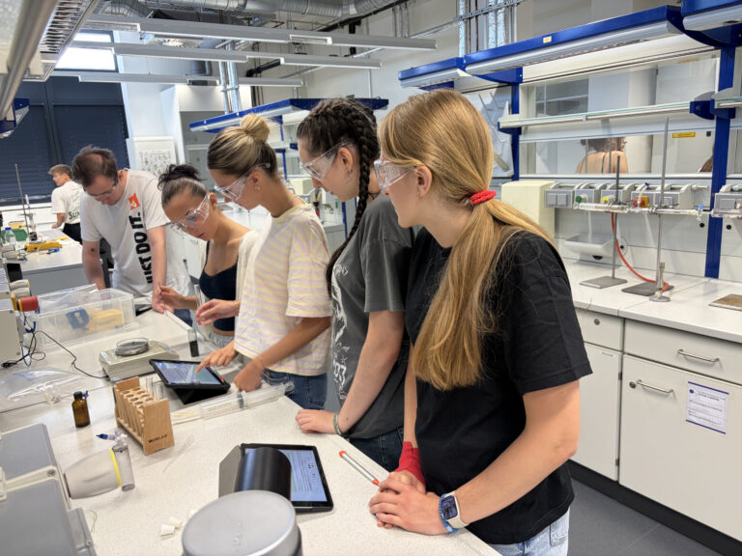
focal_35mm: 26
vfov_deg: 53.1
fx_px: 557
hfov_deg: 67.3
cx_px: 371
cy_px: 278
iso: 80
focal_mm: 6
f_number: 1.6
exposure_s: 1/50
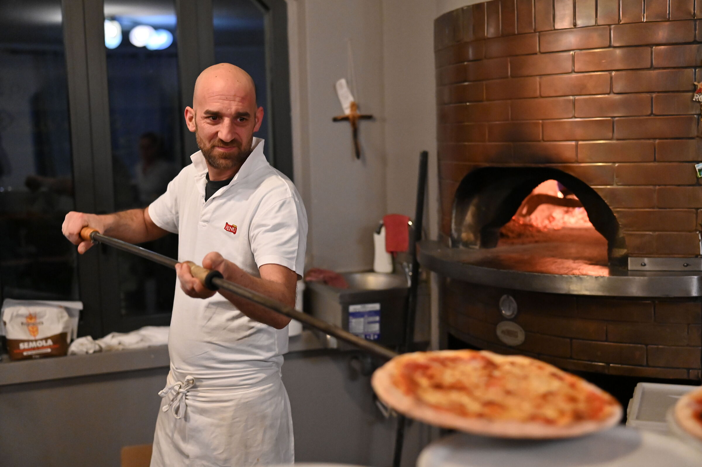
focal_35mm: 45
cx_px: 351
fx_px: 877
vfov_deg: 29.8
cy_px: 234
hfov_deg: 43.6
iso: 5000
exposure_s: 1/250
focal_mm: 45
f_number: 2.1
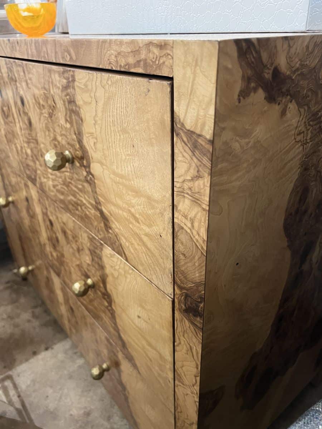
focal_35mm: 26
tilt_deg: -29.5
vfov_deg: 67.3
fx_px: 322
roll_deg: +2.3
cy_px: 214
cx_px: 161
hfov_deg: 53.1
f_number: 1.5
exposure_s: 1/60
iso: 500
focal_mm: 5.7
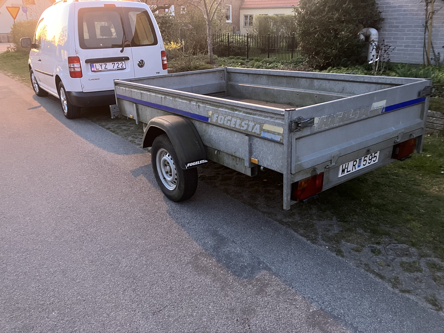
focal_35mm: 28
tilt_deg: -20.3
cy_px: 166
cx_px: 222
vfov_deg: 49.7
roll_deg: +1.4
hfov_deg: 63.4
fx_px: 359
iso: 640
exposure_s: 1/25
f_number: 1.8
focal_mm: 3.99
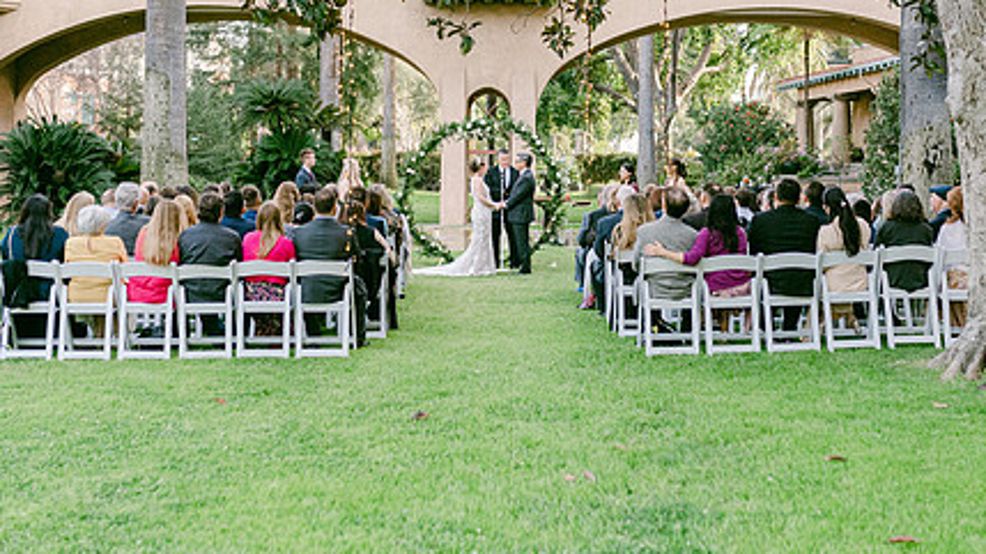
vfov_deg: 23.6
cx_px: 490
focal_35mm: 50
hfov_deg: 41.3
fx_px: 1307
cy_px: 115
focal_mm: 35
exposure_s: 1/8000
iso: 5000
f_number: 2.8
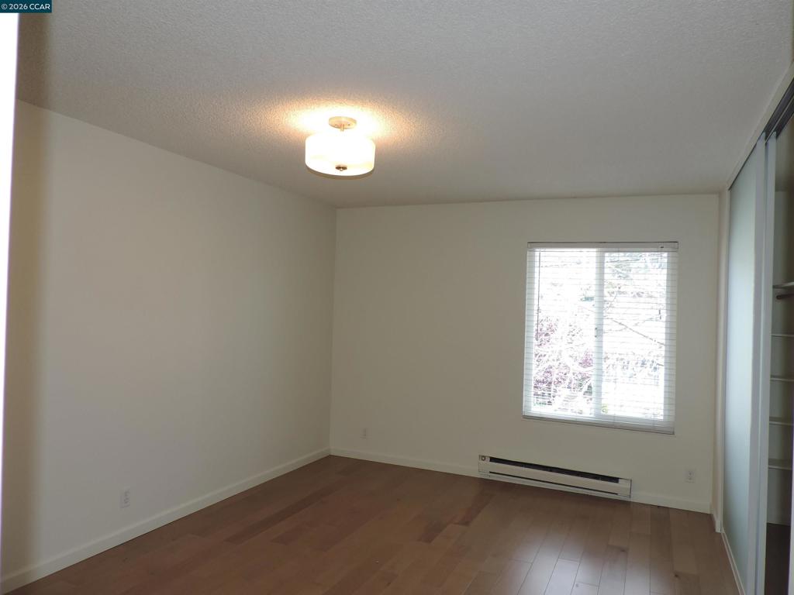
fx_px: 550
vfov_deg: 56.8
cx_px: 397
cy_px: 298
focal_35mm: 24
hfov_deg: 71.6
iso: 80
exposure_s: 1/50
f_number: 3
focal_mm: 4.3
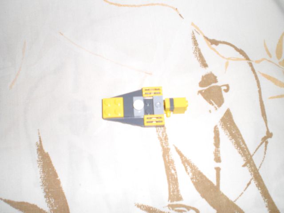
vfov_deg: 37.7
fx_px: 312
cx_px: 142
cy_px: 106
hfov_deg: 49.0
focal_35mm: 38
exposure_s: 1/60
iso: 200
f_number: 3.1
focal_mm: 6.3
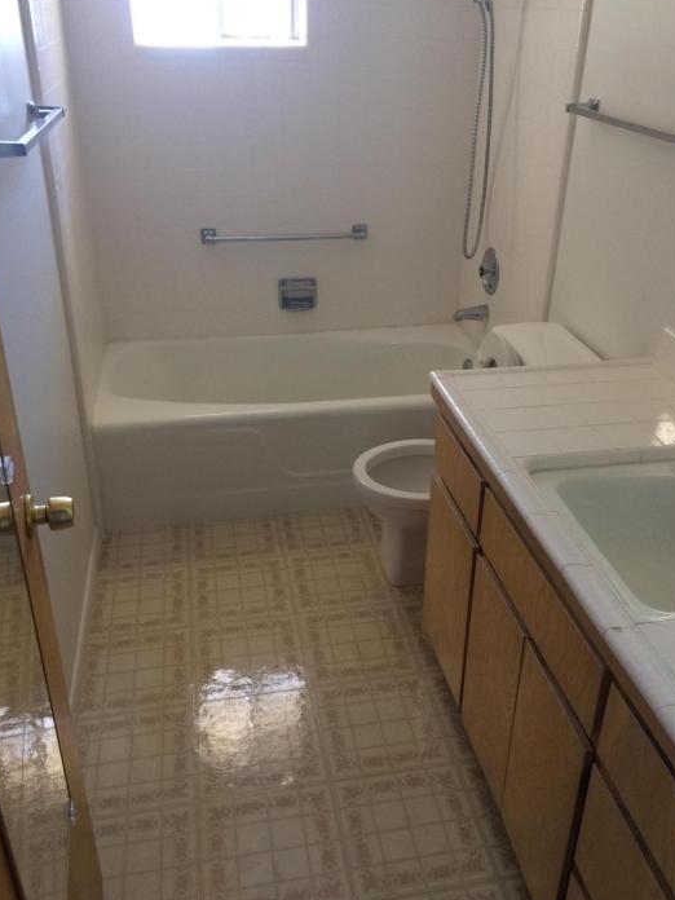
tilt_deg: -28.2
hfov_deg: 44.1
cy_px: 436
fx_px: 832
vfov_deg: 56.8
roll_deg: -1.0
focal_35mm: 32
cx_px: 361
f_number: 2.2
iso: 125
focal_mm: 4.15
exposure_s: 1/30
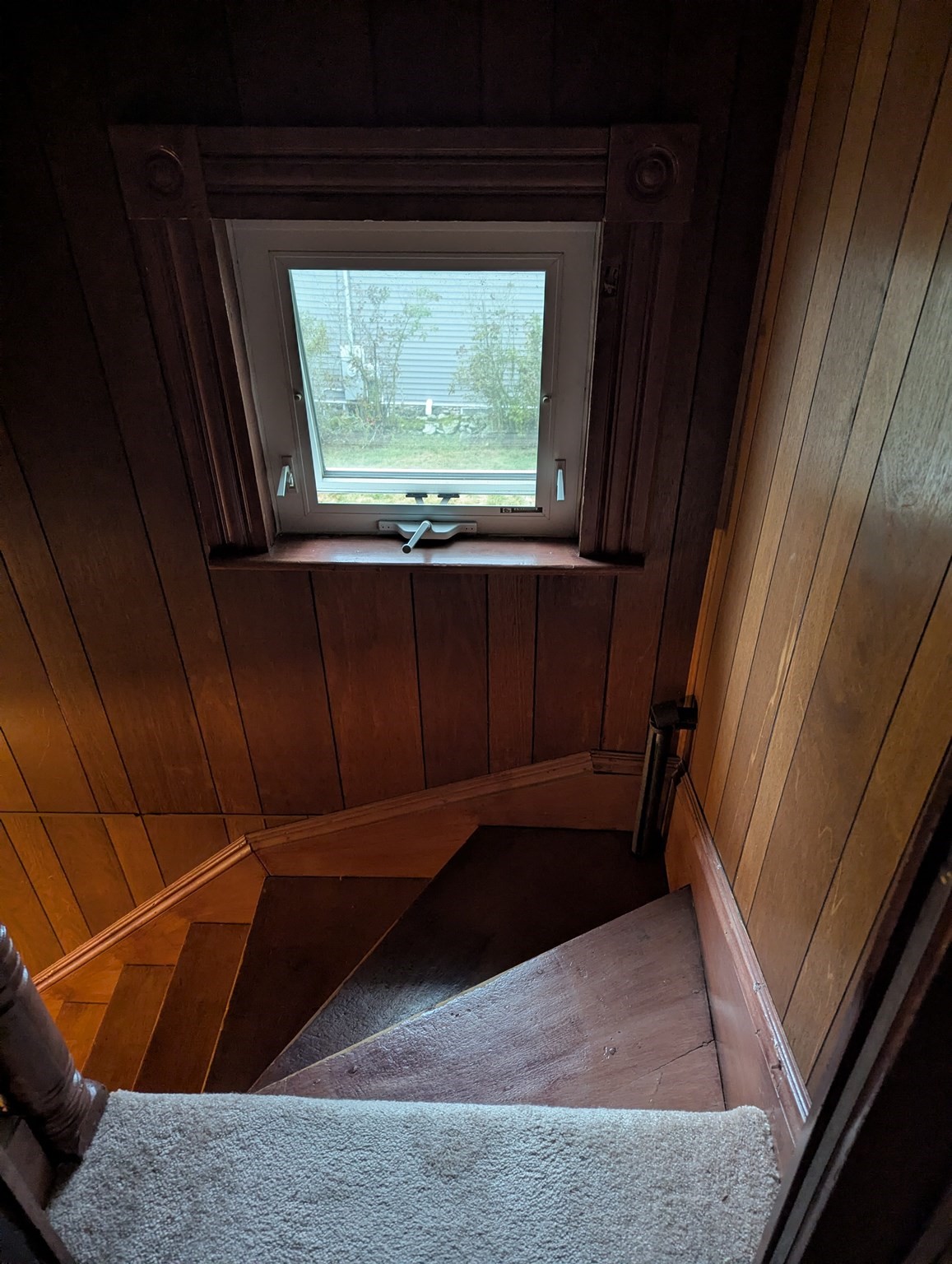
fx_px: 878
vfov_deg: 71.5
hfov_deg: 56.9
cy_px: 632
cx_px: 476
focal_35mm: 24
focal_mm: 6.81
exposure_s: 1/30
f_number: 1.85
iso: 169
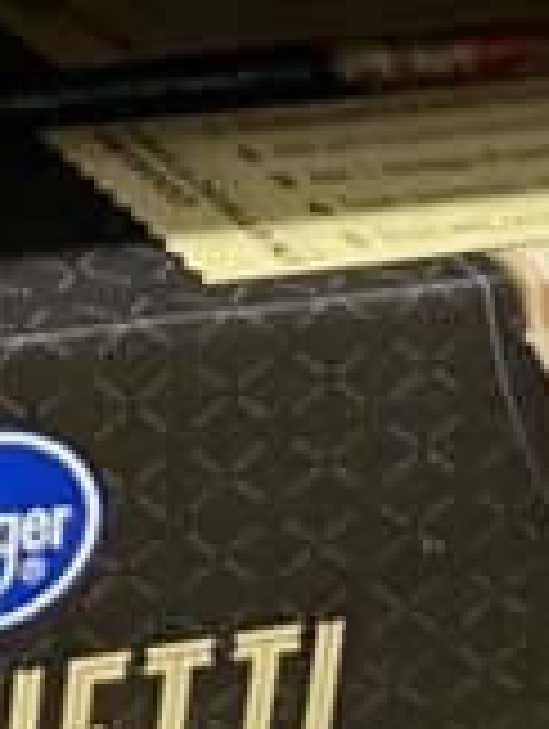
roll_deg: -0.4
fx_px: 3459
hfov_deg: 8.0
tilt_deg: -12.4
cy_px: -756
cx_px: -1022
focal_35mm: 164
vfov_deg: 10.9
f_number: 1.6
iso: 320
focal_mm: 4.2
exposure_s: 1/60
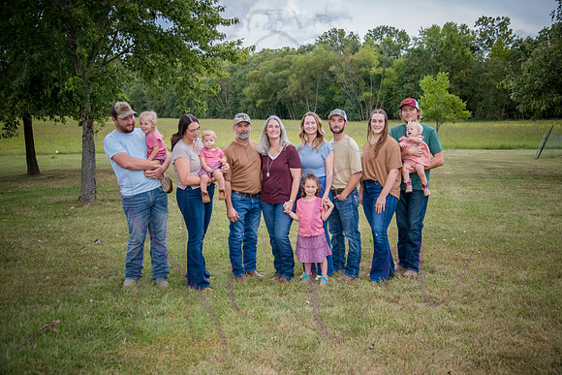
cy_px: 188
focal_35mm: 38
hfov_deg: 50.7
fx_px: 593
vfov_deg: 35.1
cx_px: 281
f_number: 4.5
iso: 400
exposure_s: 1/500
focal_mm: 38
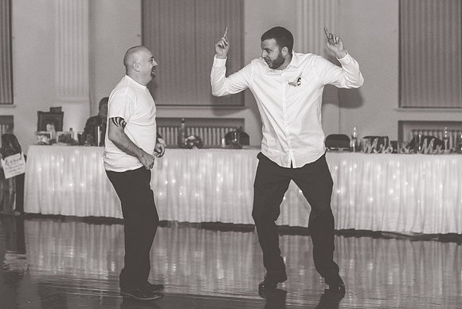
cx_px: 210
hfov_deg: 21.5
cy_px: 154
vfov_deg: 14.5
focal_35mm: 95
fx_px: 1216
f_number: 2.8
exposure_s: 1/125
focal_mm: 85
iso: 640
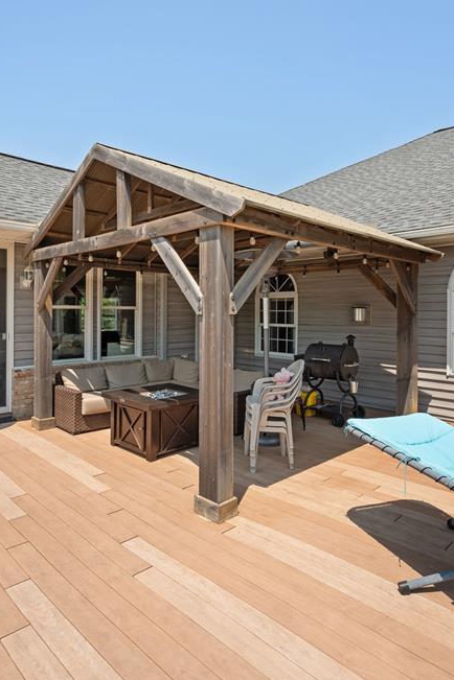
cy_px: 338
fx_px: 416
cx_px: 240
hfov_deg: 57.2
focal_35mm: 22
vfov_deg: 78.6
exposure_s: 1/100
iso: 100
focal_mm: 14
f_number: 11
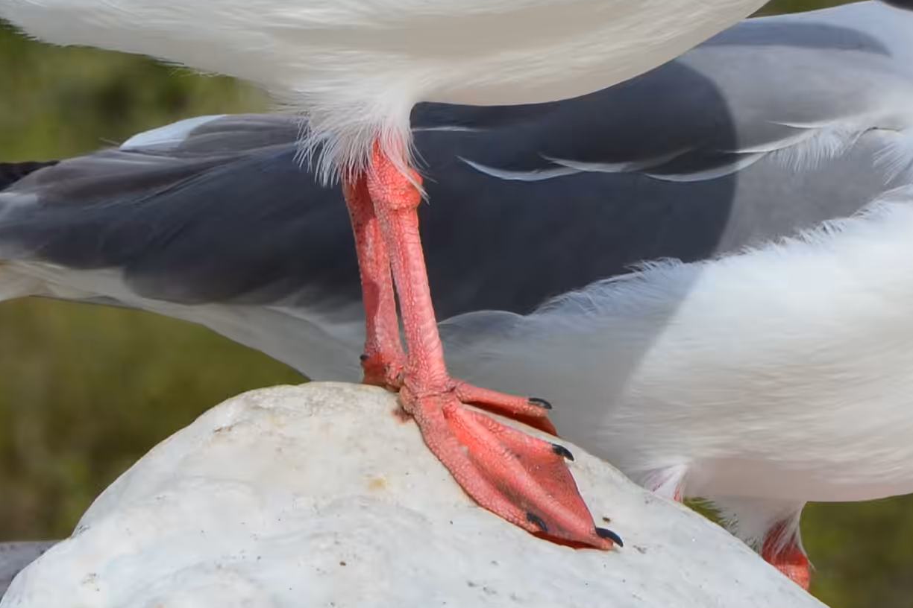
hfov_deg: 3.5
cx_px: 596
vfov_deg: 2.3
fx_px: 15035
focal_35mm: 593
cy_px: -18
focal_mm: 105
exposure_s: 1/500
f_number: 11
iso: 320
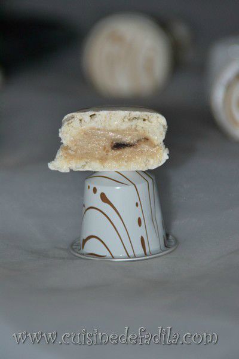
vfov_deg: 6.9
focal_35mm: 300
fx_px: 2987
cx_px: 120
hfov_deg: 4.6
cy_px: 180
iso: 1250
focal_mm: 200
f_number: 6.3
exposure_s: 1/60
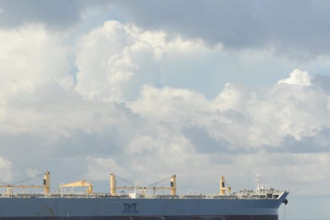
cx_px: 28
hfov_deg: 15.6
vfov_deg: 10.5
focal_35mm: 130
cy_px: 182
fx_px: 1191
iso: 200
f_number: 13
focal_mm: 70
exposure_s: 1/200
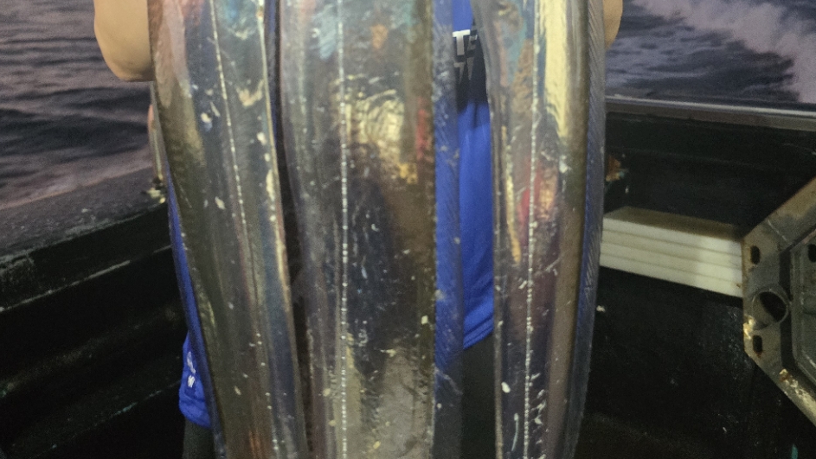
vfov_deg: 33.6
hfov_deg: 58.0
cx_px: 402
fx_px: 736
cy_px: 90
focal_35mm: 34
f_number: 1.7
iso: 1000
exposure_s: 1/120
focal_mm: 6.3
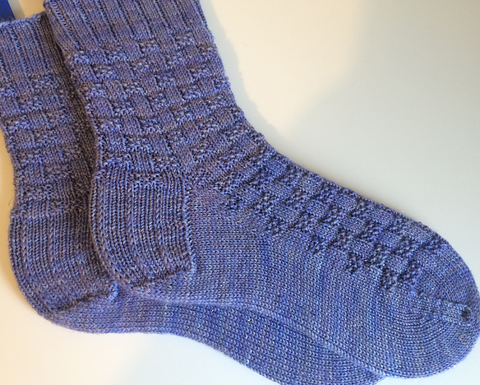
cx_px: 223
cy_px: 193
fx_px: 441
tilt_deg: -76.2
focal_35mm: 31
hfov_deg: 57.1
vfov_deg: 47.2
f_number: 2.2
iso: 100
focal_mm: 4.15
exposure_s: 1/33
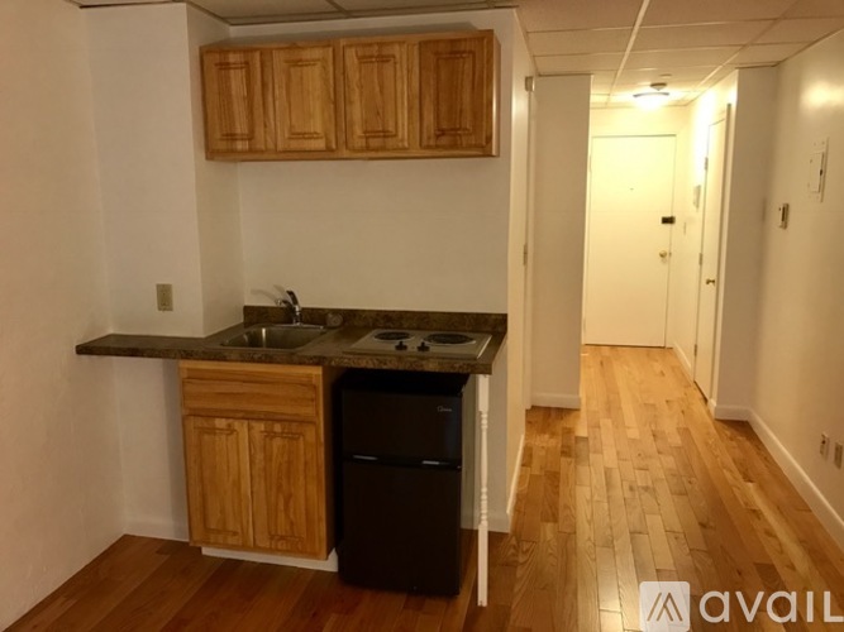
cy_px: 316
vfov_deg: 49.7
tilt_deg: -10.6
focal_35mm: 28
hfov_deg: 63.5
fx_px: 683
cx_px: 422
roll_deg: +1.1
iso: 32
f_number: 1.8
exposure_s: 1/20
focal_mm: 3.99
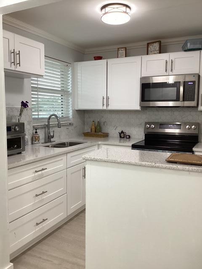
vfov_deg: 58.4
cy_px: 134
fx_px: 241
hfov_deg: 45.4
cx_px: 101
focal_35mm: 31
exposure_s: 1/60
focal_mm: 3.3
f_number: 2.4
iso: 160
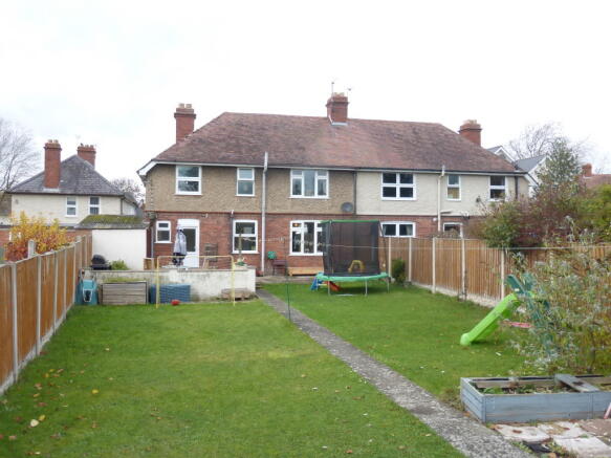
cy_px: 229
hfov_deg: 60.0
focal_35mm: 30
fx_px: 529
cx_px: 306
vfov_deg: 46.8
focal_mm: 5.4
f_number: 3.6
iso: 100
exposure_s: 1/80
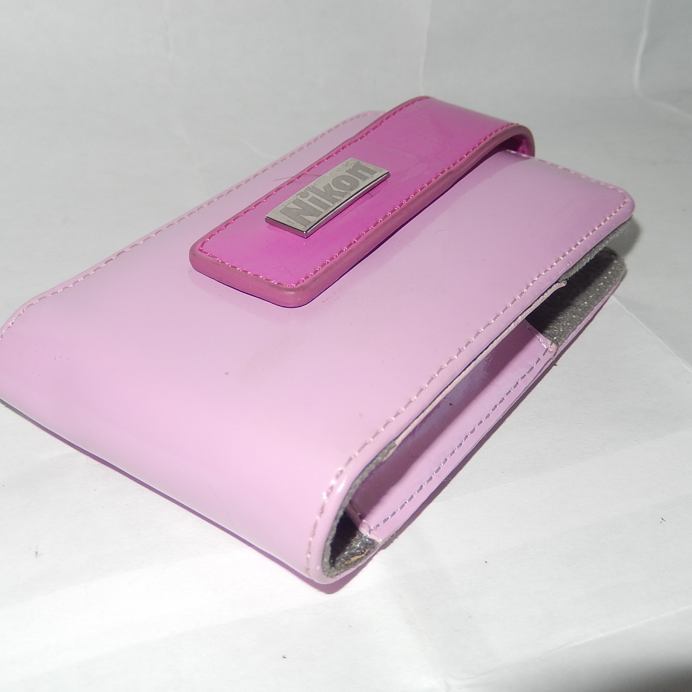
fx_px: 973
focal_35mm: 43
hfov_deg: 39.2
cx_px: 348
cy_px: 345
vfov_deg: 39.2
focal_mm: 6.5
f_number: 8
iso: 200
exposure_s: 1/30
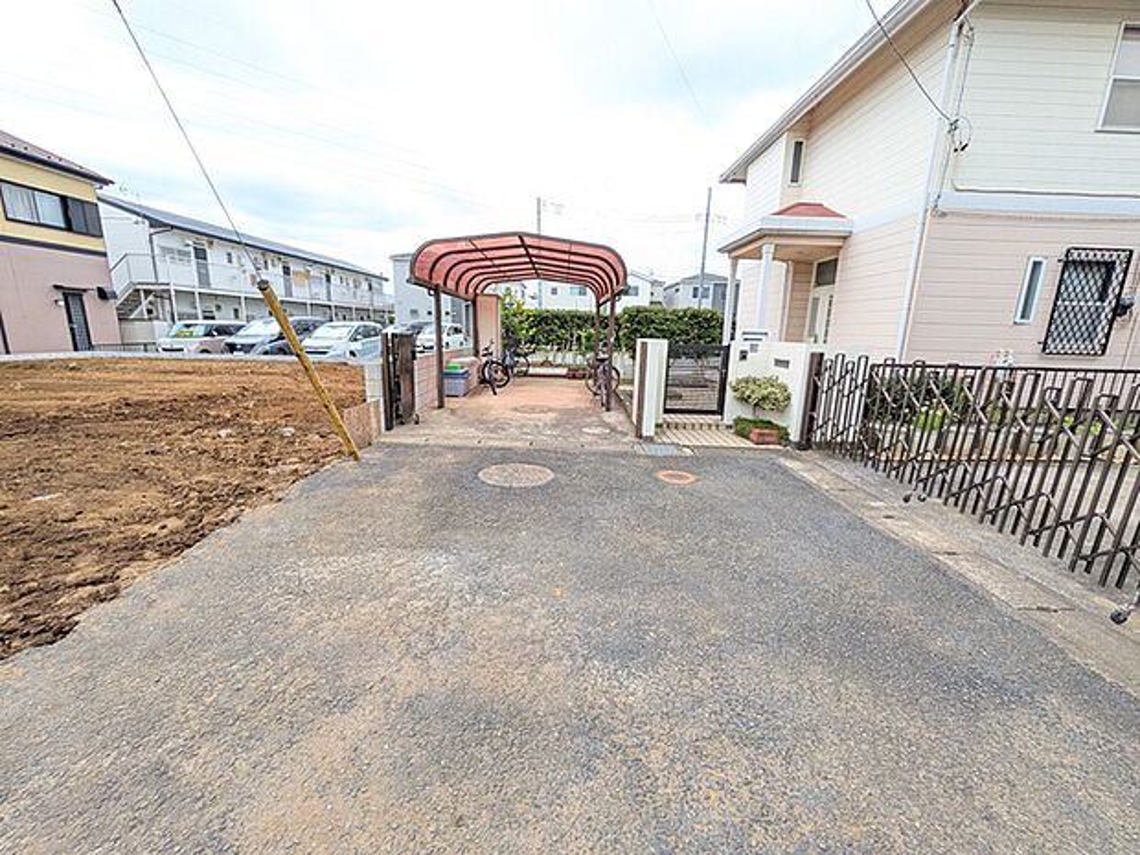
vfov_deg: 85.7
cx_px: 570
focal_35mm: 14
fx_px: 461
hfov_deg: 102.1
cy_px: 428
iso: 50
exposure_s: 1/520
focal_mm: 1.83
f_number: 2.2
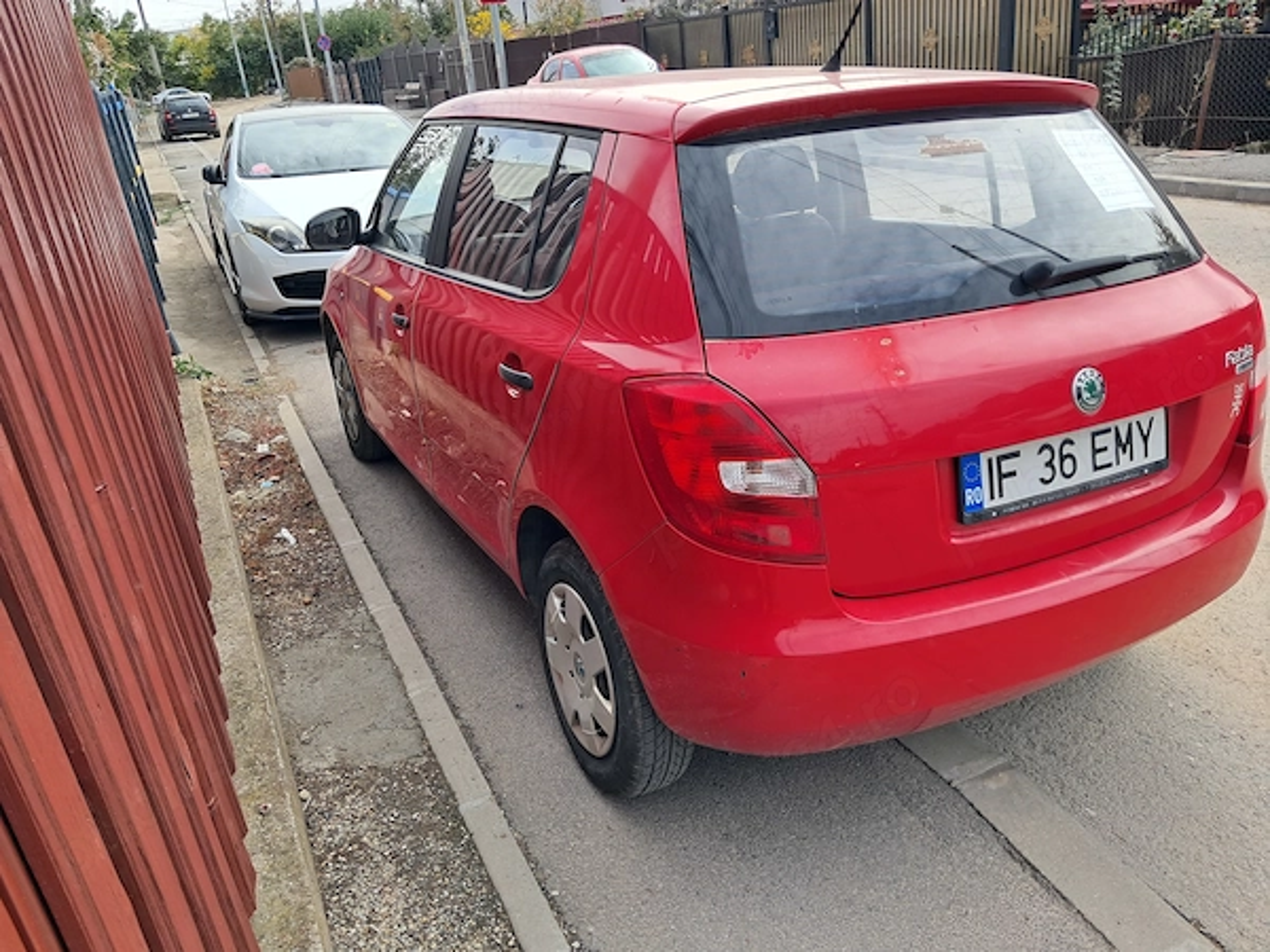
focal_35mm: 27
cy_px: 476
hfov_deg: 65.3
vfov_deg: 51.4
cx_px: 635
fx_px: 991
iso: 50
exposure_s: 1/279
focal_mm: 4
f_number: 1.8
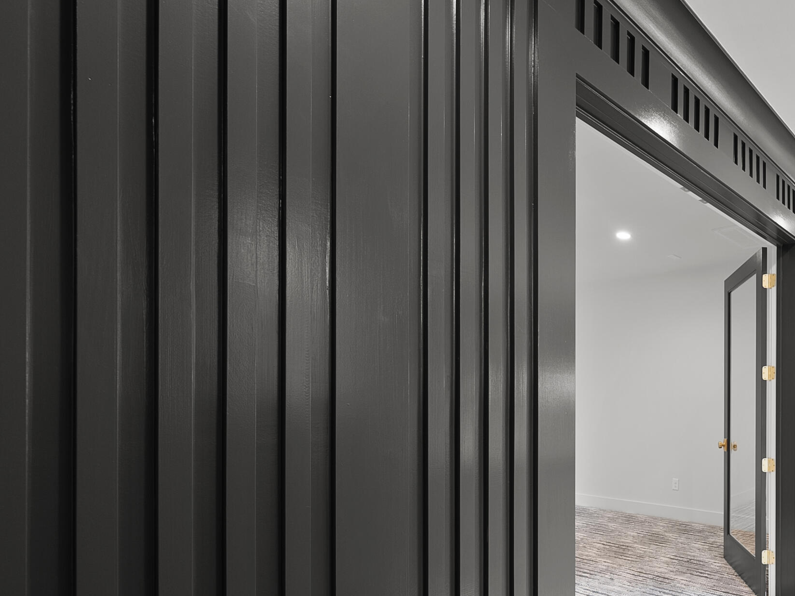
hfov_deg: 65.3
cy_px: 398
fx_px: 482
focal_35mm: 21
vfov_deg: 61.9
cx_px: 716
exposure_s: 1/3
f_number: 6.3
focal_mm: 12
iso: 400
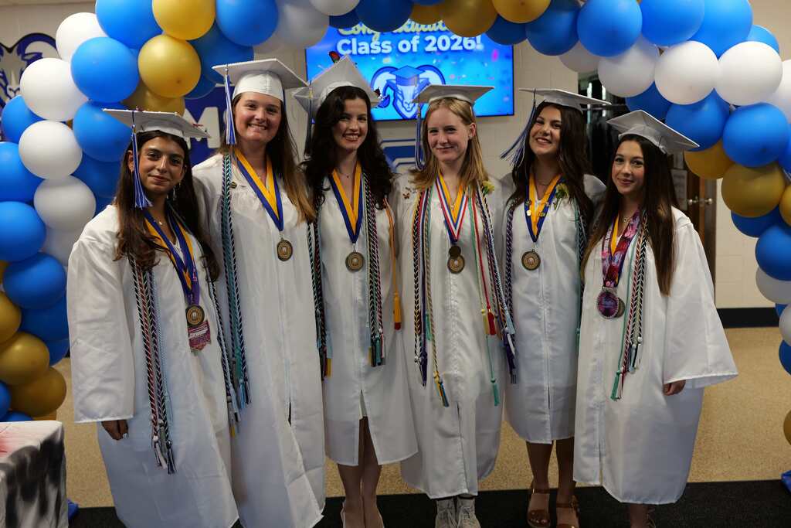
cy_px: 264
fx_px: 835
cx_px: 396
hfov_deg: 50.7
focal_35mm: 38
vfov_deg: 35.1
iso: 640
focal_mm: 38
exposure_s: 1/60
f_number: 4
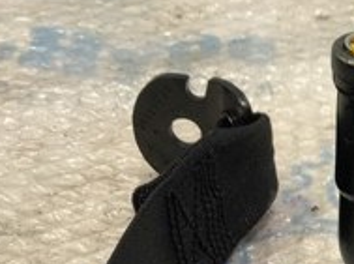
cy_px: 200
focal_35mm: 95
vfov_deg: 15.4
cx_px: 470
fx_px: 970
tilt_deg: -47.6
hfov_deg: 19.0
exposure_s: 1/33
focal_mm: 4
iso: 32
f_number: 1.8
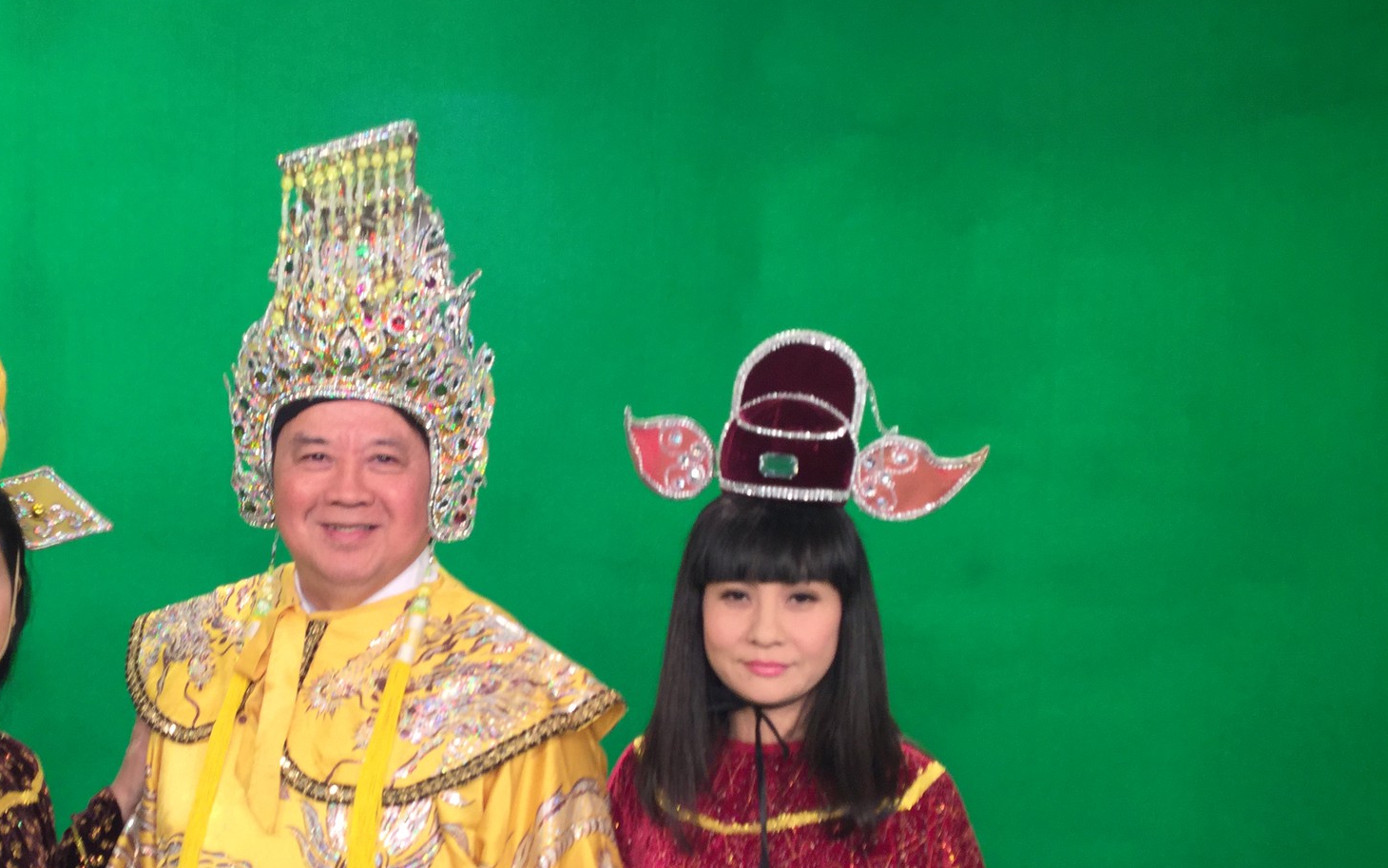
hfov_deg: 43.7
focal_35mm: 45
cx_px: 451
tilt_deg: -0.4
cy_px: 672
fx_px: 1702
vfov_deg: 28.1
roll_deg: -3.4
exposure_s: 1/30
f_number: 2.4
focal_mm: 3.3
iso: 32
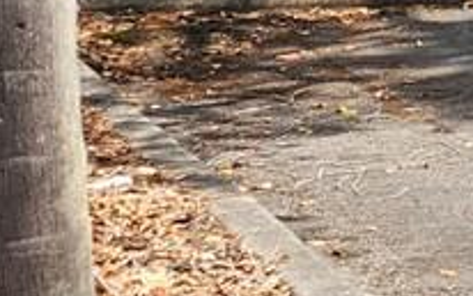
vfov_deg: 6.8
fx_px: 2438
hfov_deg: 8.0
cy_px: -154
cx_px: 1745
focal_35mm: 189
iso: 20
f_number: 1.8
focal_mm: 5.4
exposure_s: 1/738
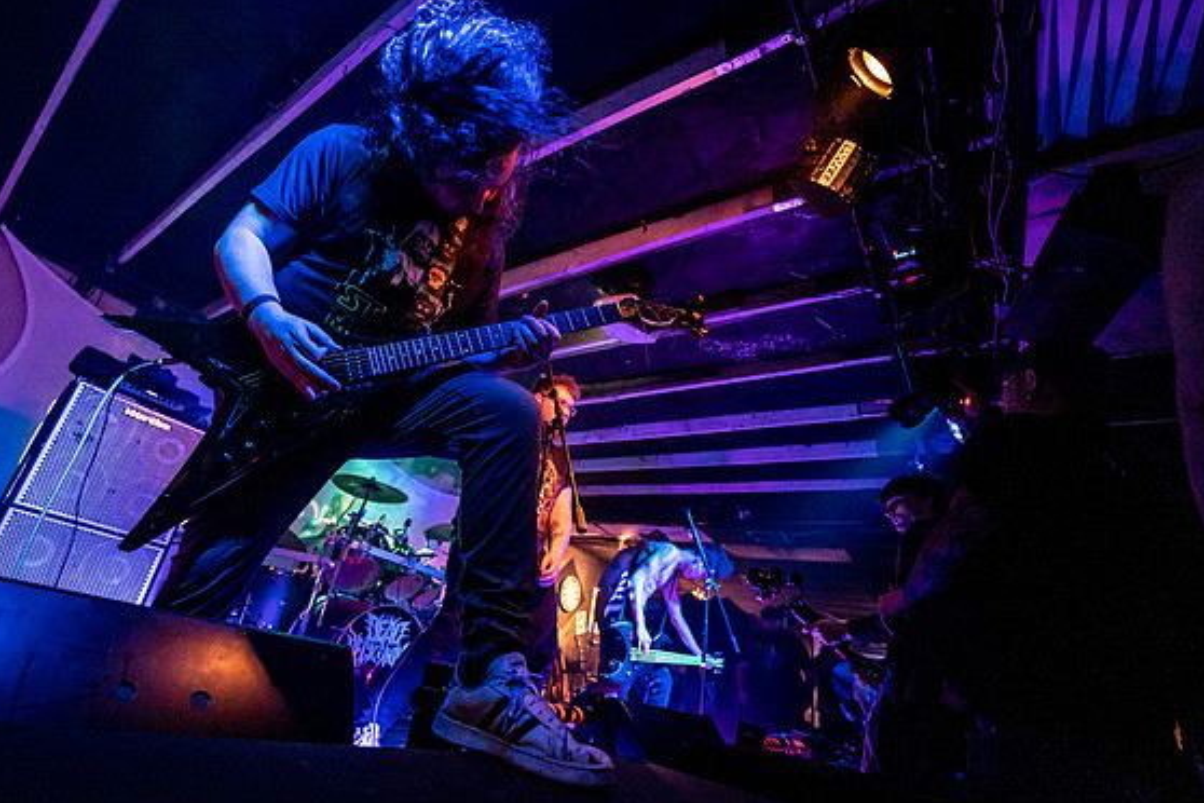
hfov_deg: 96.3
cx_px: 529
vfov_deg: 73.7
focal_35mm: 16
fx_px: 535
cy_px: 417
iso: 3200
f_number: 2.8
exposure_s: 1/250
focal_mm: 14
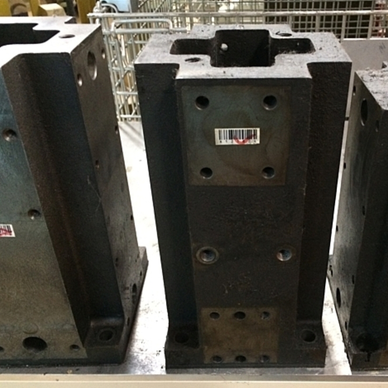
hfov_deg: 46.8
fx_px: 444
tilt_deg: -32.8
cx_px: 245
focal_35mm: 35
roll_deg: +1.1
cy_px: 197
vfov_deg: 47.2
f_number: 2.2
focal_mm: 4.15
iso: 250
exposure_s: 1/15
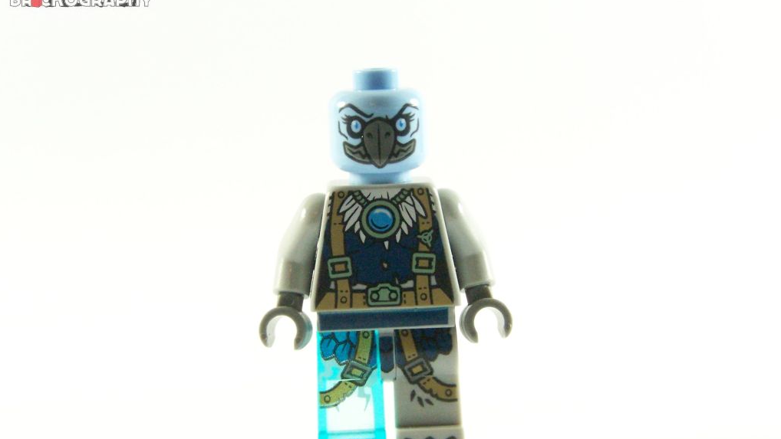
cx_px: 389
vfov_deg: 11.8
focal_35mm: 103
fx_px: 2133
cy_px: 254
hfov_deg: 20.7
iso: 400
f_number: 4
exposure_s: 1/60
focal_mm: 15.6
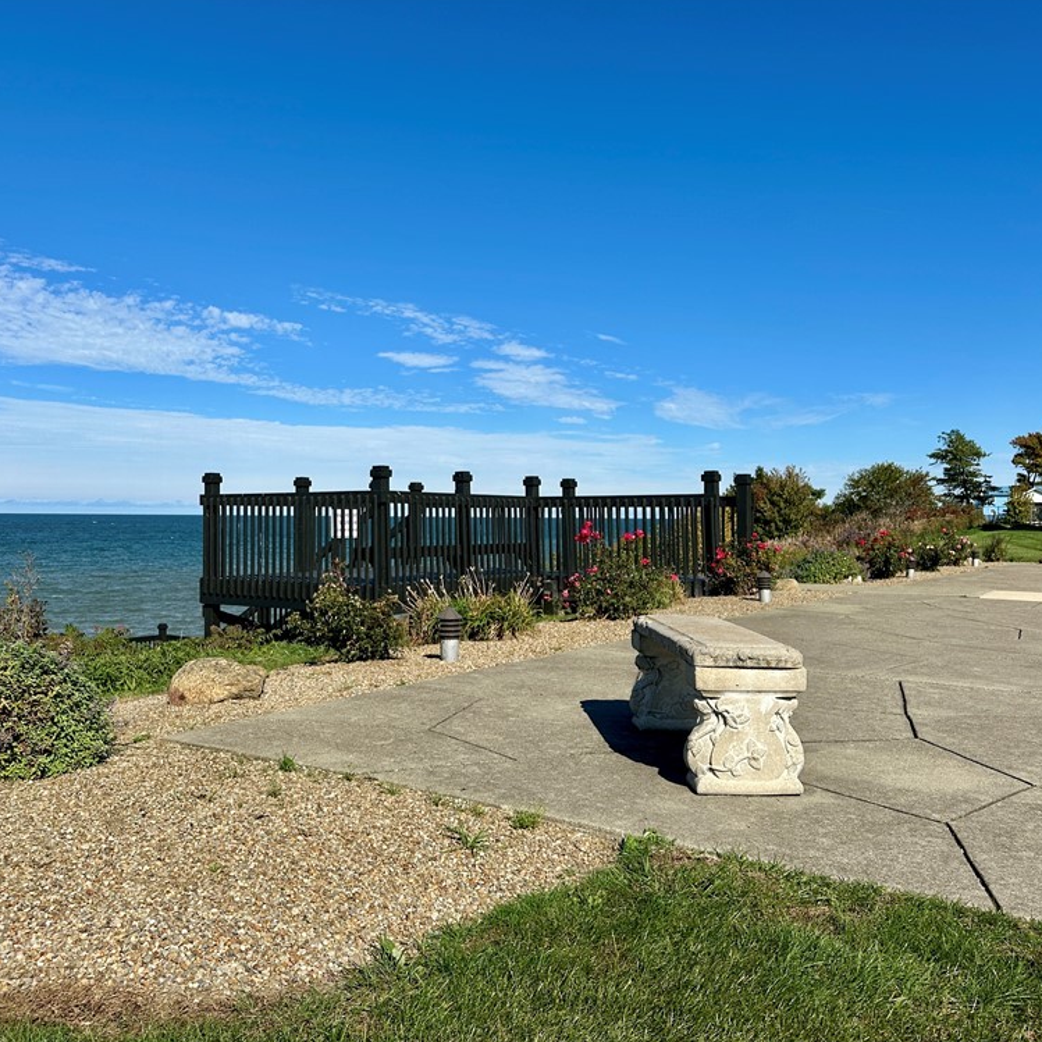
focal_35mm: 29
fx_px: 988
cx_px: 483
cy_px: 519
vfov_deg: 55.6
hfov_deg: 55.6
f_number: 1.78
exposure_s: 1/7042
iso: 80
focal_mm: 6.86
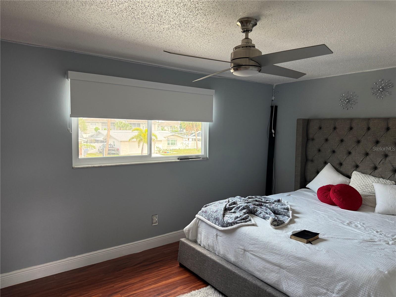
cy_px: 148
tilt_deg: -3.8
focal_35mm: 24
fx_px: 275
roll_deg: -0.7
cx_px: 198
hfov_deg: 71.6
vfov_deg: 56.8
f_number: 1.78
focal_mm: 6.76
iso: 200
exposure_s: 1/120
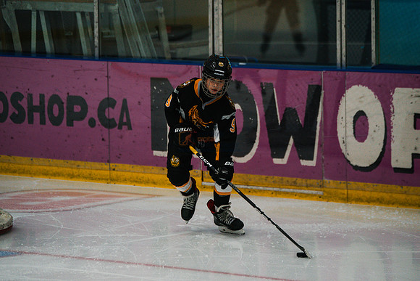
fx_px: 2439
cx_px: 210
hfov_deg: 9.8
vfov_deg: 6.6
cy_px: 140
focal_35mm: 209
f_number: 3.2
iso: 3200
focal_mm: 209
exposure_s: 1/1600
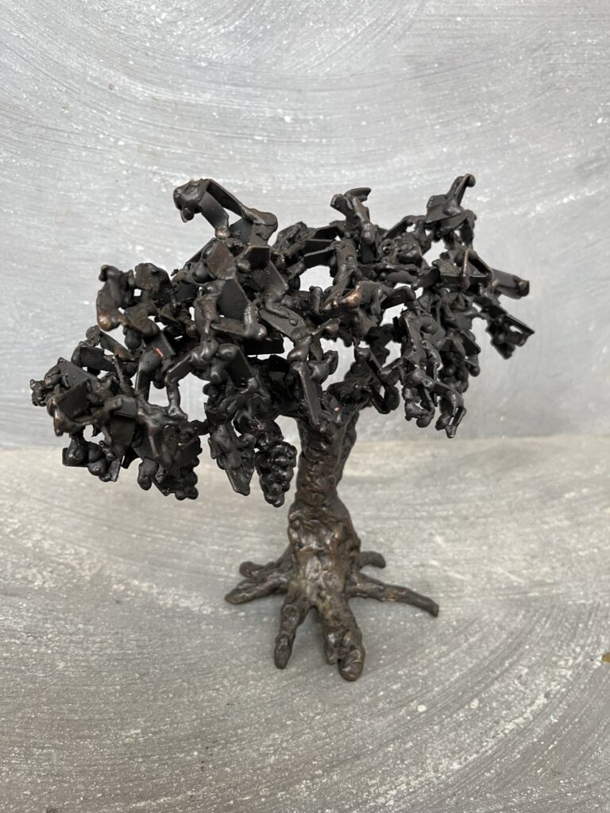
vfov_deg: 67.3
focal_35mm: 26
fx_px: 611
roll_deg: -2.1
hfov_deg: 53.1
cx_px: 305
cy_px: 406
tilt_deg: -20.7
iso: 100
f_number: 1.6
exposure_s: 1/50
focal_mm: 5.1
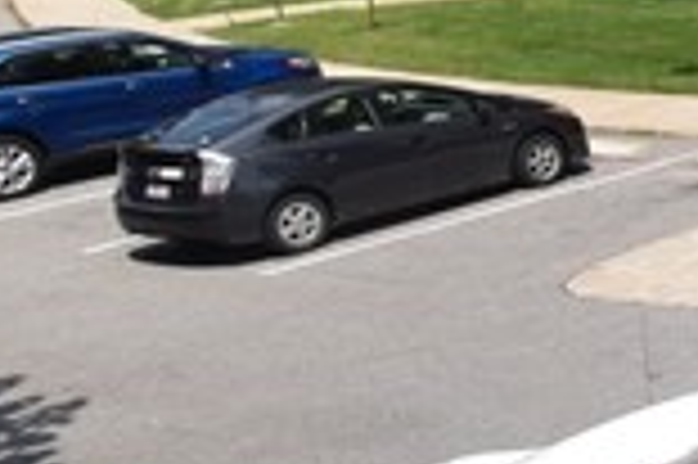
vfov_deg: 13.7
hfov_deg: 13.7
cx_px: 1743
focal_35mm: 99
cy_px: 119
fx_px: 1917
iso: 400
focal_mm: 10
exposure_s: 1/320
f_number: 11
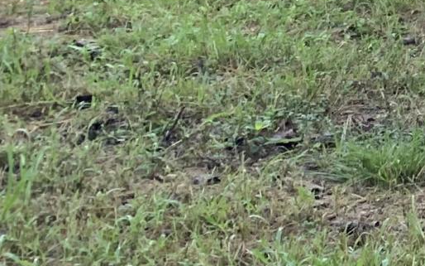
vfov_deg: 7.8
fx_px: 1864
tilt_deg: -4.9
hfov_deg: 10.3
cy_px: -273
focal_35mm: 161
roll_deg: -0.6
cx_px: 1187
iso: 32
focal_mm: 4.25
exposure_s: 1/121
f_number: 1.8
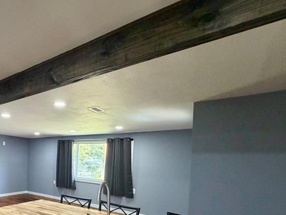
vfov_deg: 54.0
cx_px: 58
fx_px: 198
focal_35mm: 24
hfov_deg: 65.3
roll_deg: -0.9
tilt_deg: -0.9
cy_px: 164
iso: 320
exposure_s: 1/60
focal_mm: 2.22
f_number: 2.2
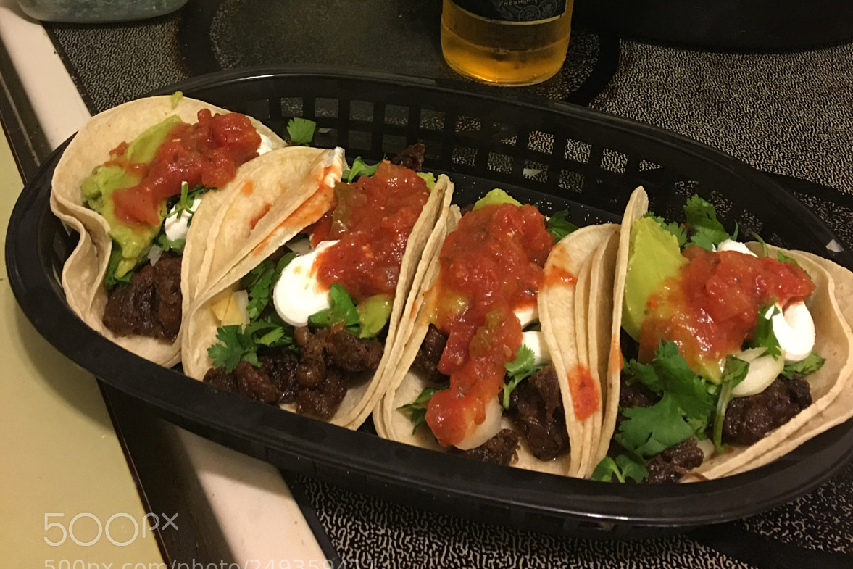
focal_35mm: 41
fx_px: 972
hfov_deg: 47.4
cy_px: 45
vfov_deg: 31.0
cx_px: 433
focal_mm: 4.15
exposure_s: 1/10
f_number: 2.2
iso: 80
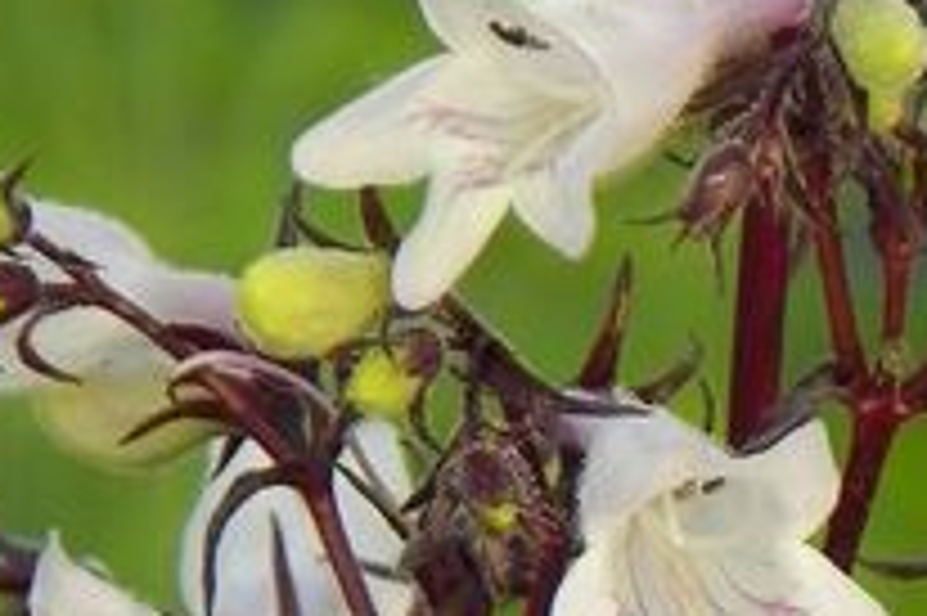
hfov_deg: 1.5
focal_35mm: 1363
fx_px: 35068
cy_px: 746
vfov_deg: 1.0
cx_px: 706
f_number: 5.6
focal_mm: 59.9
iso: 160
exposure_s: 1/80
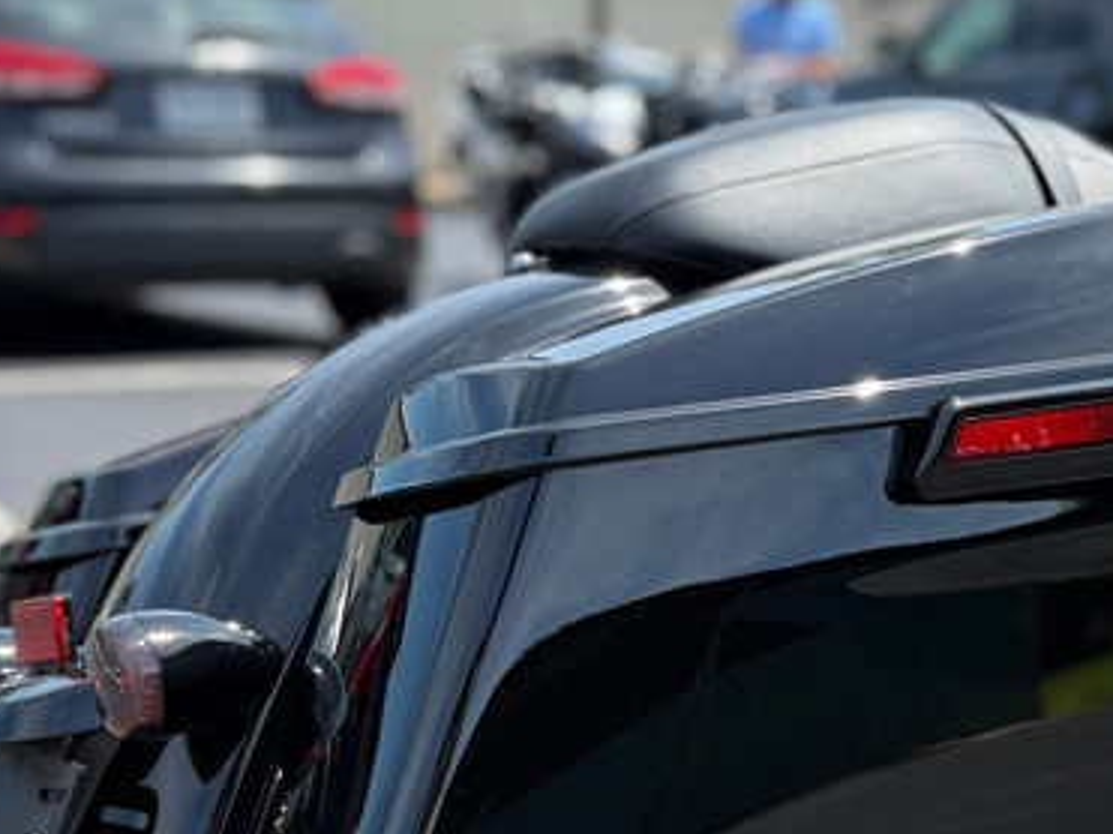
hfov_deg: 26.6
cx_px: 1120
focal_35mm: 69
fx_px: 2218
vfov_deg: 21.0
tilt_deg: -13.3
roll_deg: -2.5
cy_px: 693
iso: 80
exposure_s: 1/1337
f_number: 1.78
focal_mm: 6.76
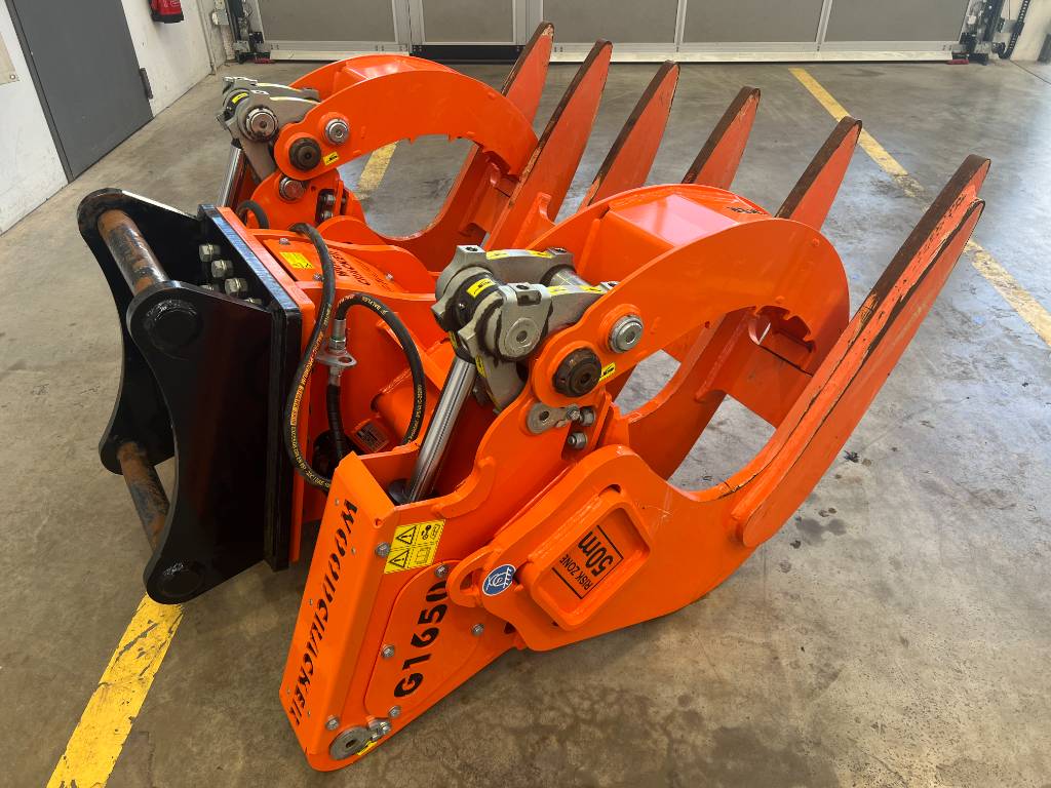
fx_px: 789
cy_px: 394
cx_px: 526
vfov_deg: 53.1
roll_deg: +0.9
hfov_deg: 67.3
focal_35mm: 26
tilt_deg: -35.4
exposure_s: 1/183
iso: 40
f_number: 1.5
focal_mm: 5.7
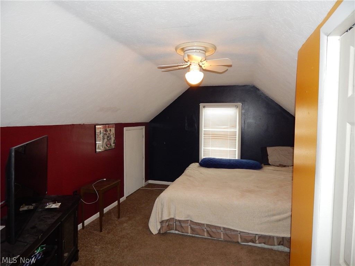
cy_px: 133
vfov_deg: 58.9
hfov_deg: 73.9
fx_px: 236
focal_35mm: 23
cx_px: 178
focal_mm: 4
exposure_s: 1/30
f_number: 3
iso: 200
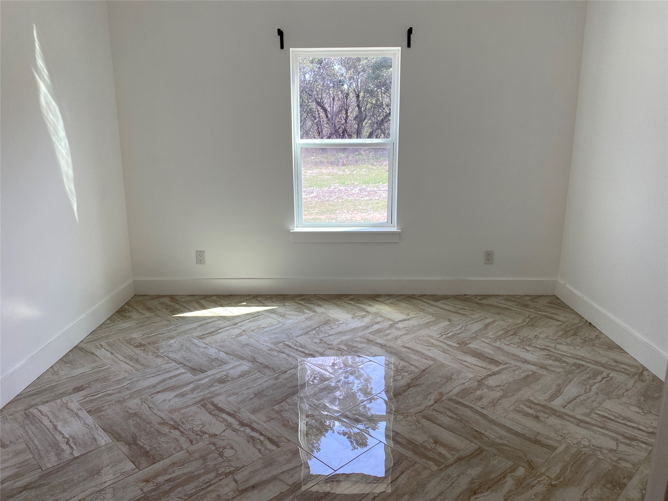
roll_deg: +0.2
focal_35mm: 26
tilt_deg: -14.8
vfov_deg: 53.1
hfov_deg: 67.3
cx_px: 334
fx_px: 502
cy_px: 250
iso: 32
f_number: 1.8
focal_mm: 4.25
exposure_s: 1/203
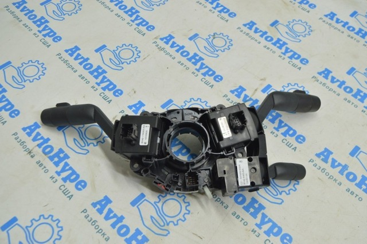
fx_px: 397
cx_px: 184
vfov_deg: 34.1
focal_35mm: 39
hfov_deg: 49.6
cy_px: 122
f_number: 5.6
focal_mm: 26
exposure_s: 1/25
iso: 400
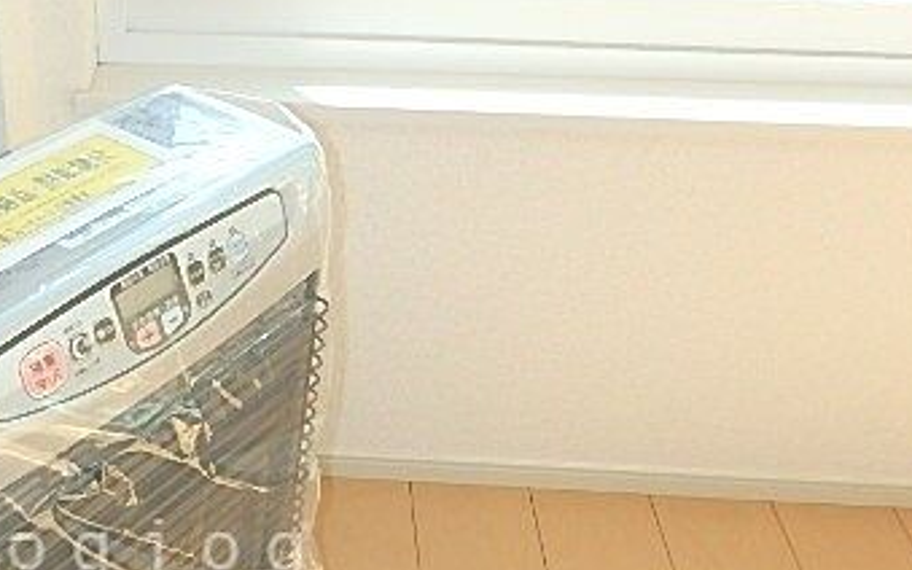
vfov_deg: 28.9
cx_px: 132
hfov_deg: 44.0
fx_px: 1044
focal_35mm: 42
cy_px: 551
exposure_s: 1/80
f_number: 3.5
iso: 125
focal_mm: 3.7
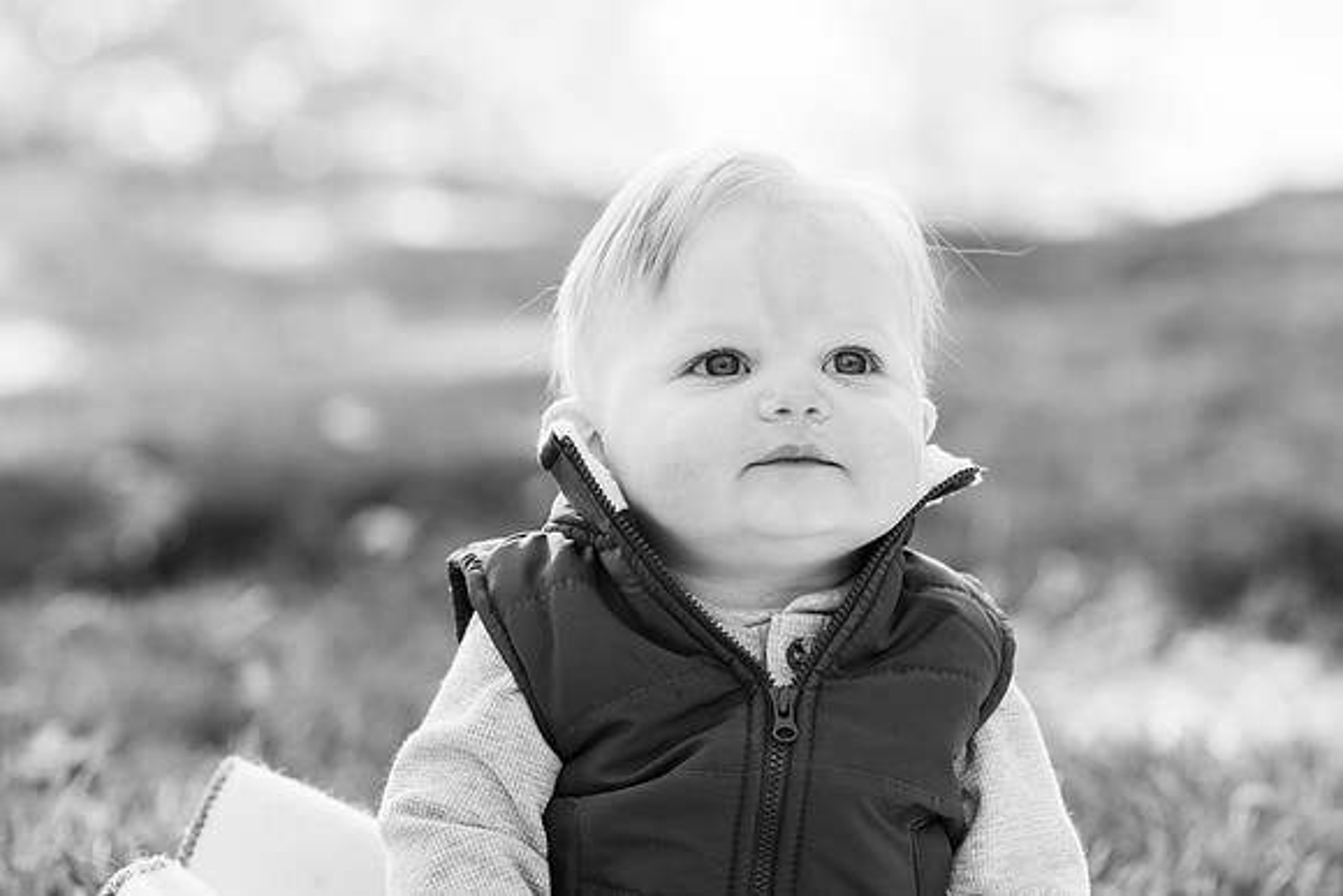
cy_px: 448
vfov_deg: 8.6
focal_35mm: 160
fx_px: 5970
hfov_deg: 12.8
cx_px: 672
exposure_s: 1/320
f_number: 6.3
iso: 1600
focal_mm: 160
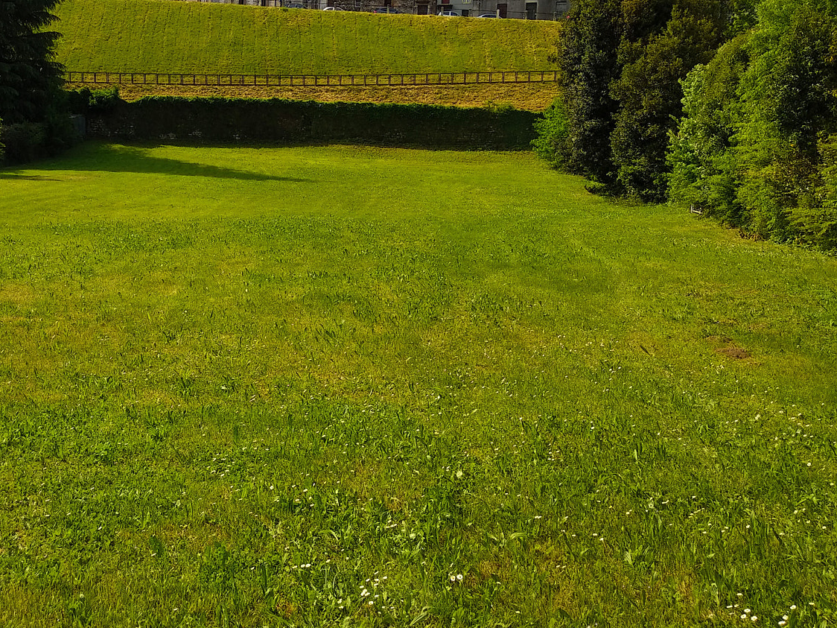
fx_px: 895
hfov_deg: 49.2
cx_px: 277
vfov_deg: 38.5
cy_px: 250
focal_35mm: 37
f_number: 2.2
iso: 125
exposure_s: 1/934
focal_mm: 3.81
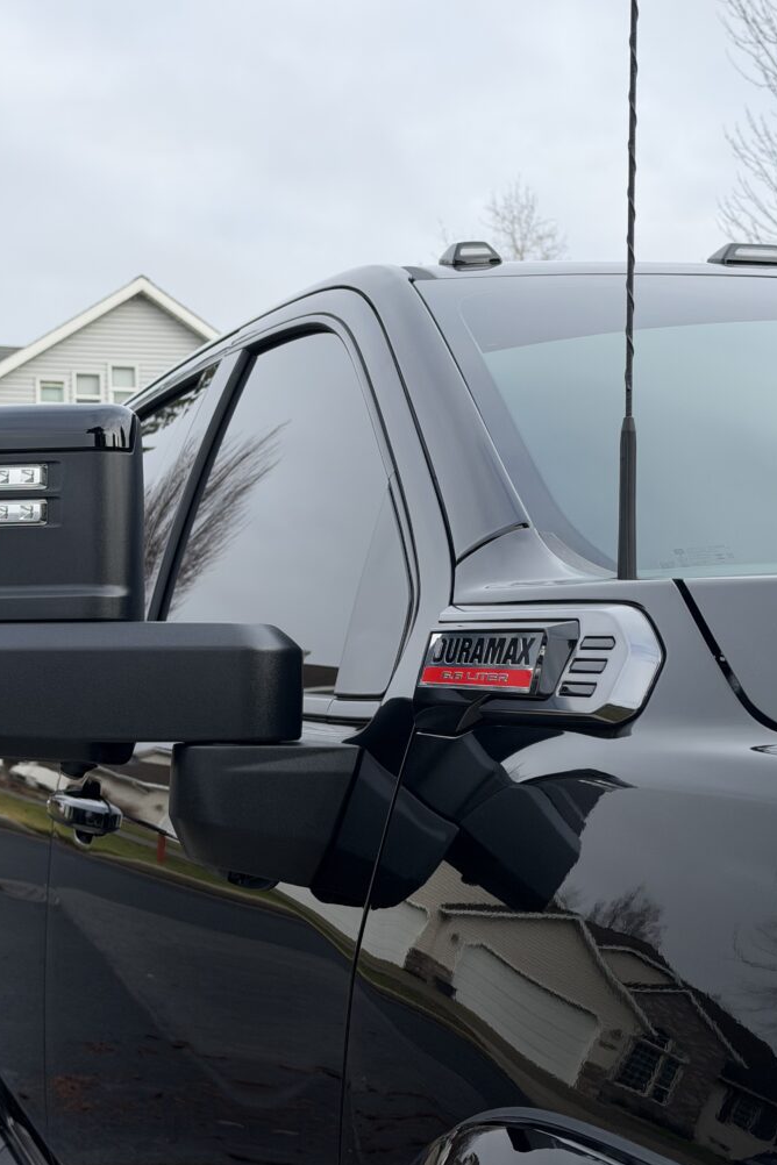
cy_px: 577
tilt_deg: +0.1
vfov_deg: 38.9
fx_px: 1651
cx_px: 418
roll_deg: +0.6
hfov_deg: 26.5
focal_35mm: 51
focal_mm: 6.76
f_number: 1.78
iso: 64
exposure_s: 1/1429
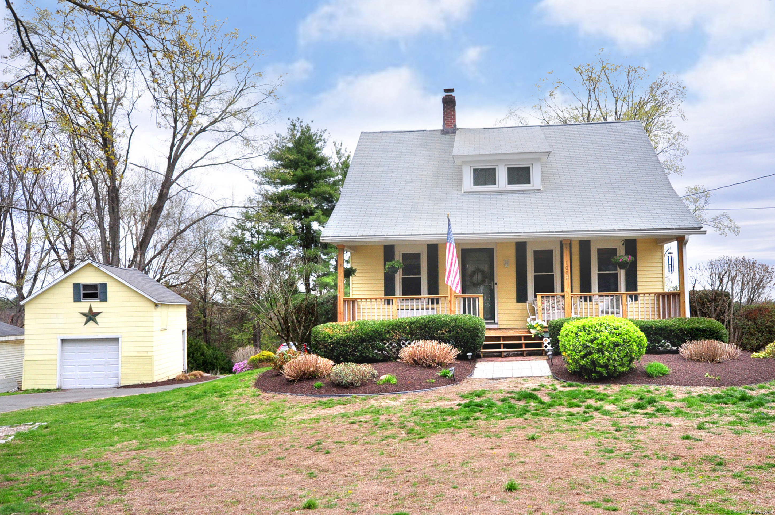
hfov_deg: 62.0
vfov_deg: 43.5
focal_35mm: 30
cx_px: 388
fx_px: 645
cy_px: 258
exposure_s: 1/640
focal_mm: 20
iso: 640
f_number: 8
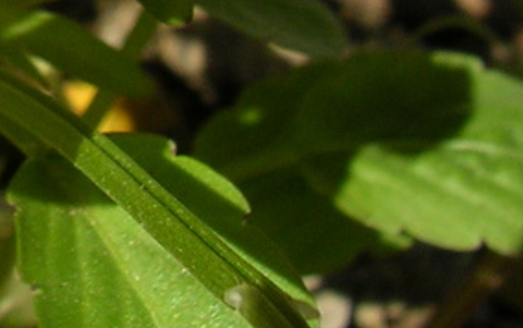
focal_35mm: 145
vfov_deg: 8.5
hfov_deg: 13.1
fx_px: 2068
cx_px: -400
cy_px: -350
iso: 50
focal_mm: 5.8
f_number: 5.6
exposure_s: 1/354
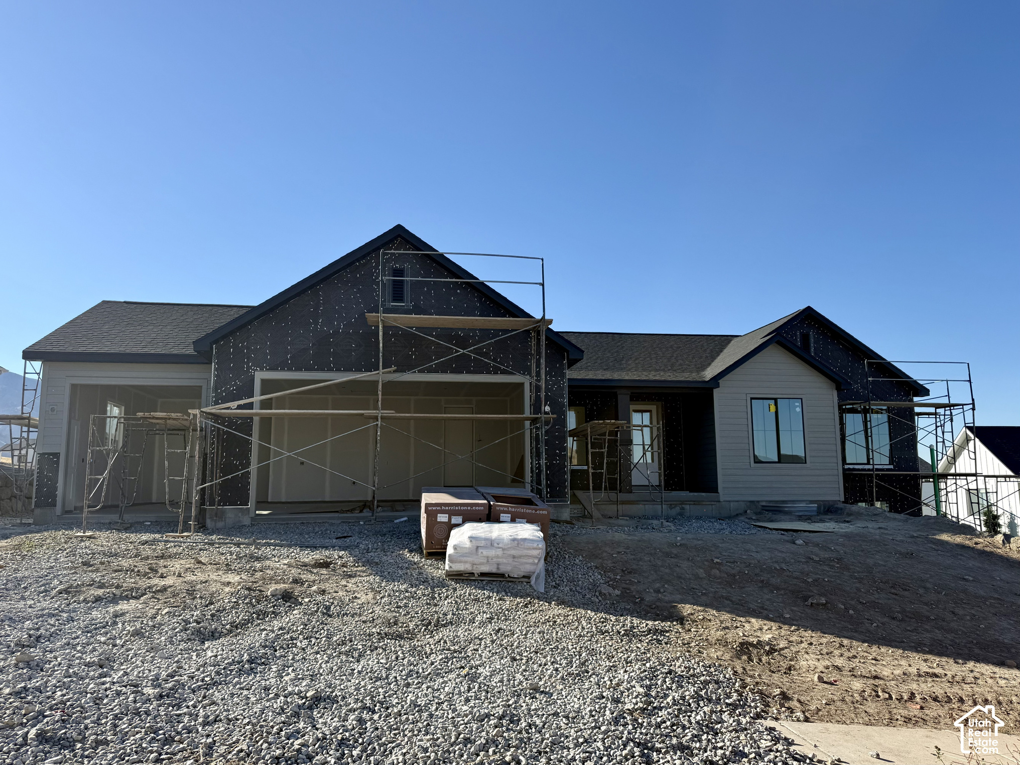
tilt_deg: +7.9
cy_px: 382
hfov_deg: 71.6
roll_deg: +0.7
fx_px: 707
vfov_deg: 56.8
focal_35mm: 24
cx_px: 510
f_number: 1.78
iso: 80
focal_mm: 6.76
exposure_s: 1/3953
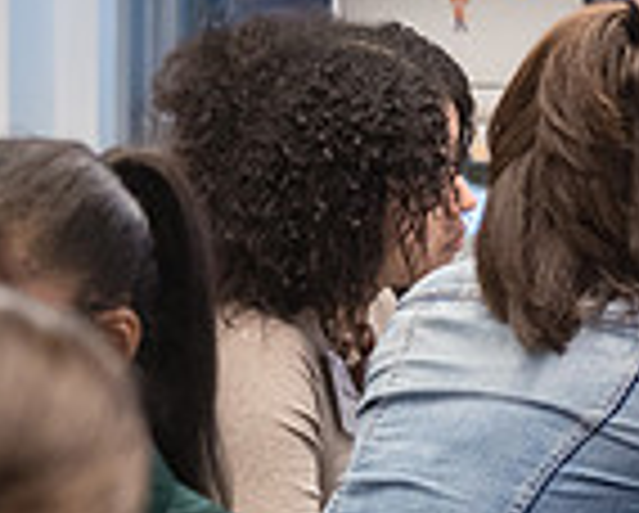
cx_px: -657
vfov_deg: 3.8
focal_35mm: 408
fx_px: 7727
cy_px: 29
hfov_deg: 4.7
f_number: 4
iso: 2500
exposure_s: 1/250
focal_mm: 105
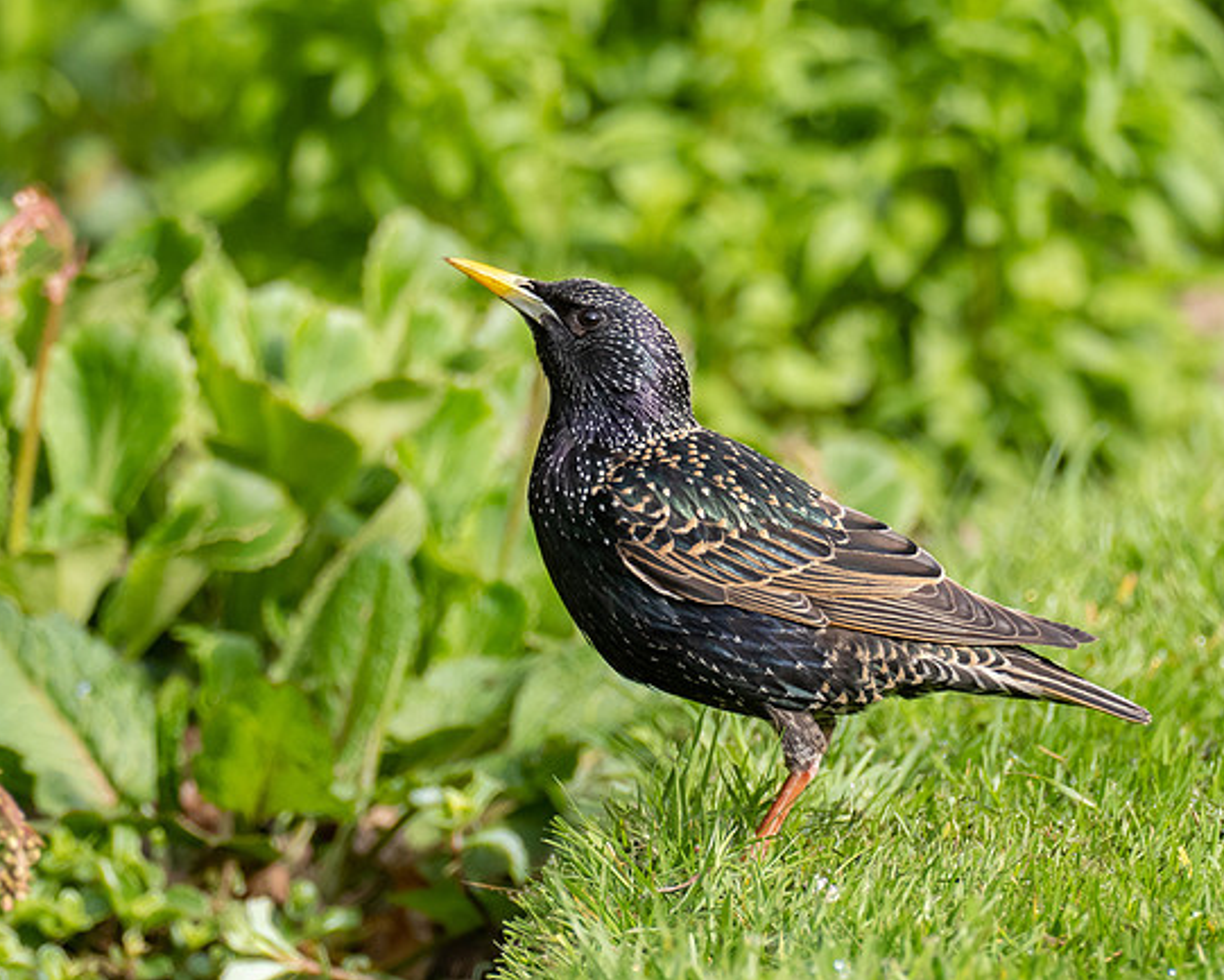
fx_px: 45145
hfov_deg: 1.6
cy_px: 478
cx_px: 623
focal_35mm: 1246
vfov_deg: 1.2
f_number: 5.6
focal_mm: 420
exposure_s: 1/800
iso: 800
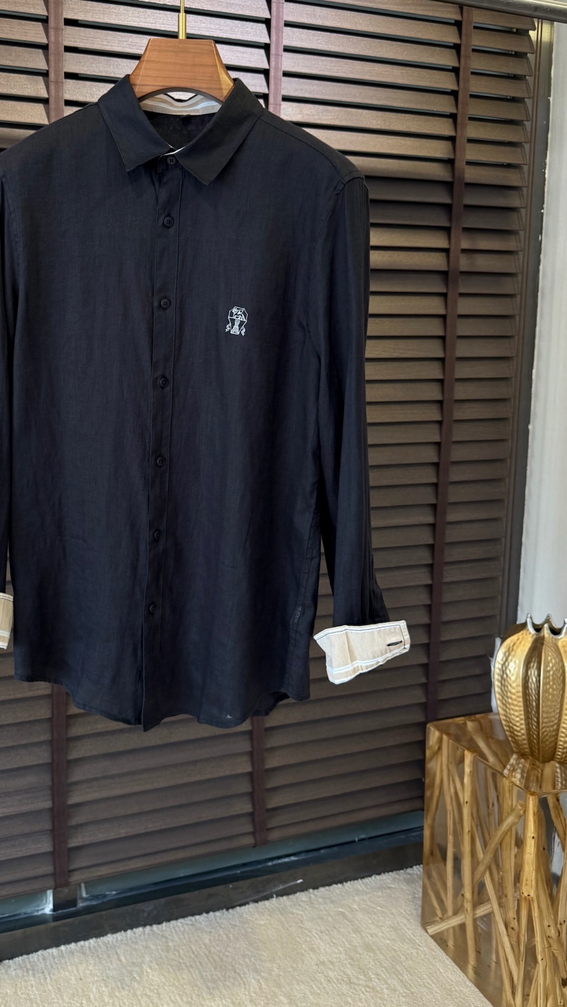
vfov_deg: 62.3
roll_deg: -1.6
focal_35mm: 31
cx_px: 162
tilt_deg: -6.2
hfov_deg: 37.1
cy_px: 424
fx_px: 828
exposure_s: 1/243
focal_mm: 6.76
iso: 160
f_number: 1.78
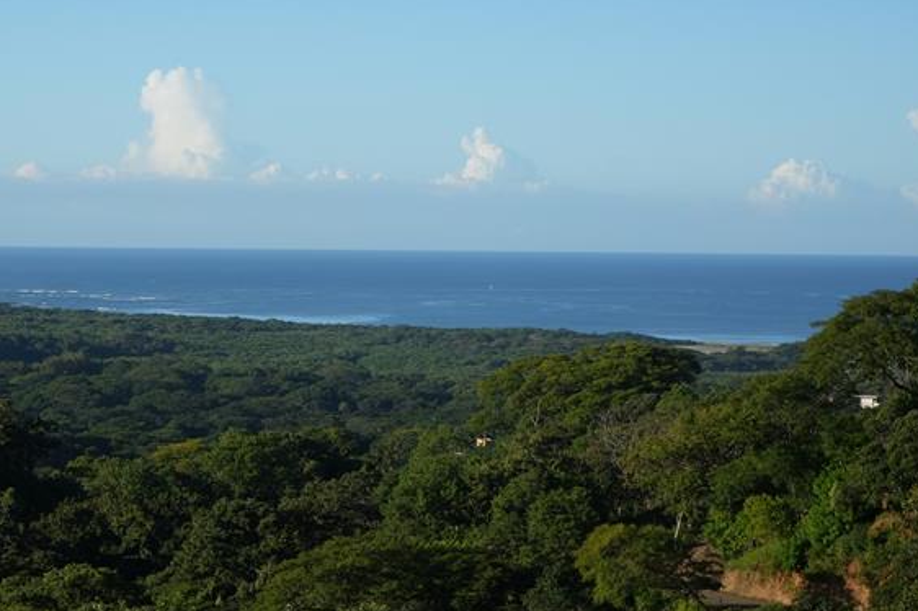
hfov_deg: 19.9
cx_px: 260
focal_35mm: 102
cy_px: 127
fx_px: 2599
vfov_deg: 13.3
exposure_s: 1/2000
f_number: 5
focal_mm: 56
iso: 250
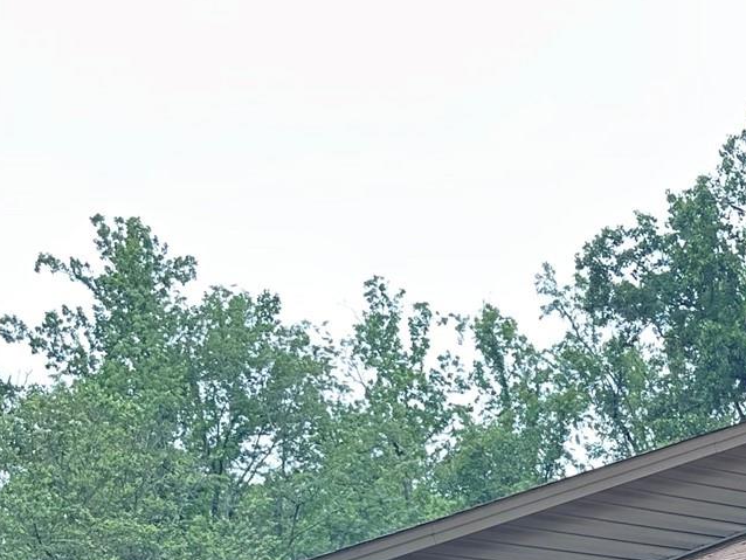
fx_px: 1660
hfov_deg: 23.4
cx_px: 875
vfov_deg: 17.1
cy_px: 871
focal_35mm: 77
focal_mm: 6.86
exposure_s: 1/251
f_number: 1.78
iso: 80
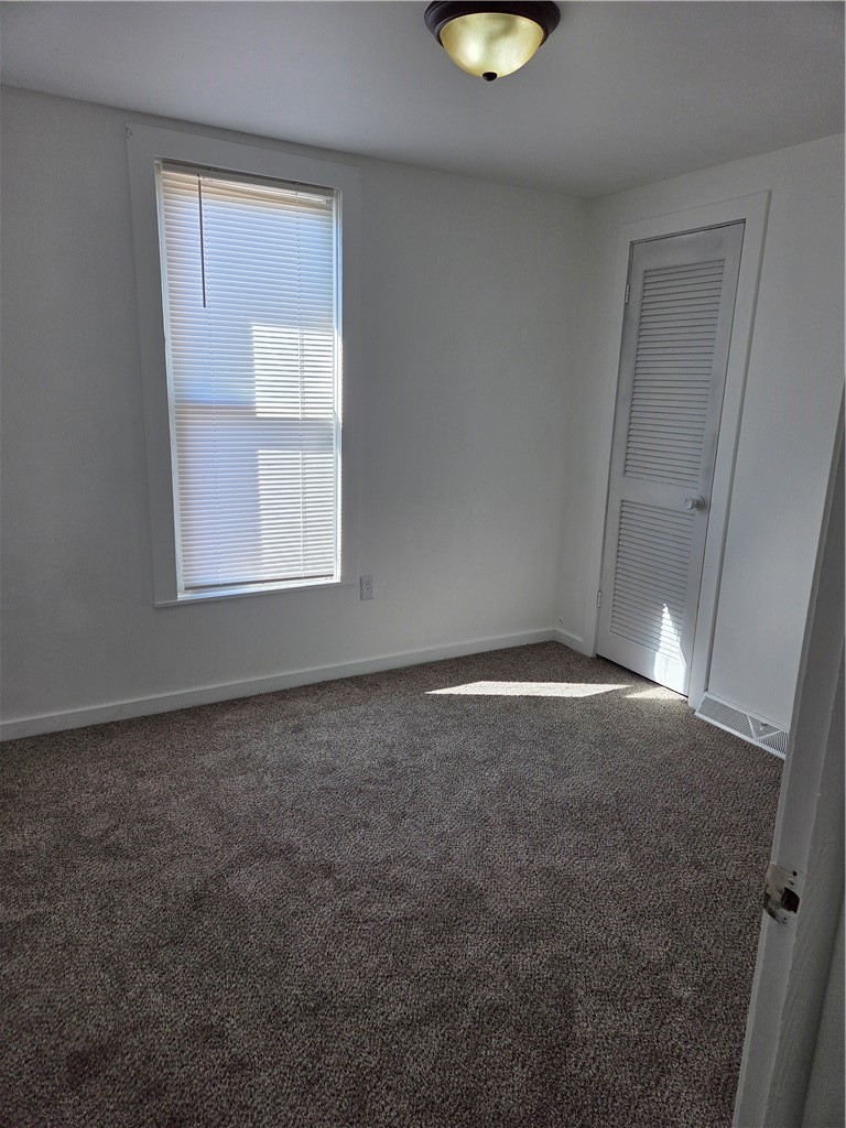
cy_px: 564
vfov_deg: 73.9
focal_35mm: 23
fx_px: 749
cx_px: 423
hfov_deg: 58.9
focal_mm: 5.4
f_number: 1.8
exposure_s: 1/120
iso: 32
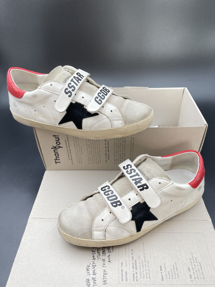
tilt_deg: -40.6
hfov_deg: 53.1
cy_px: 144
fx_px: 215
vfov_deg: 67.3
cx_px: 108
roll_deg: +2.5
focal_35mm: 26
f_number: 1.6
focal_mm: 5.1
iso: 32
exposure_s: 1/198
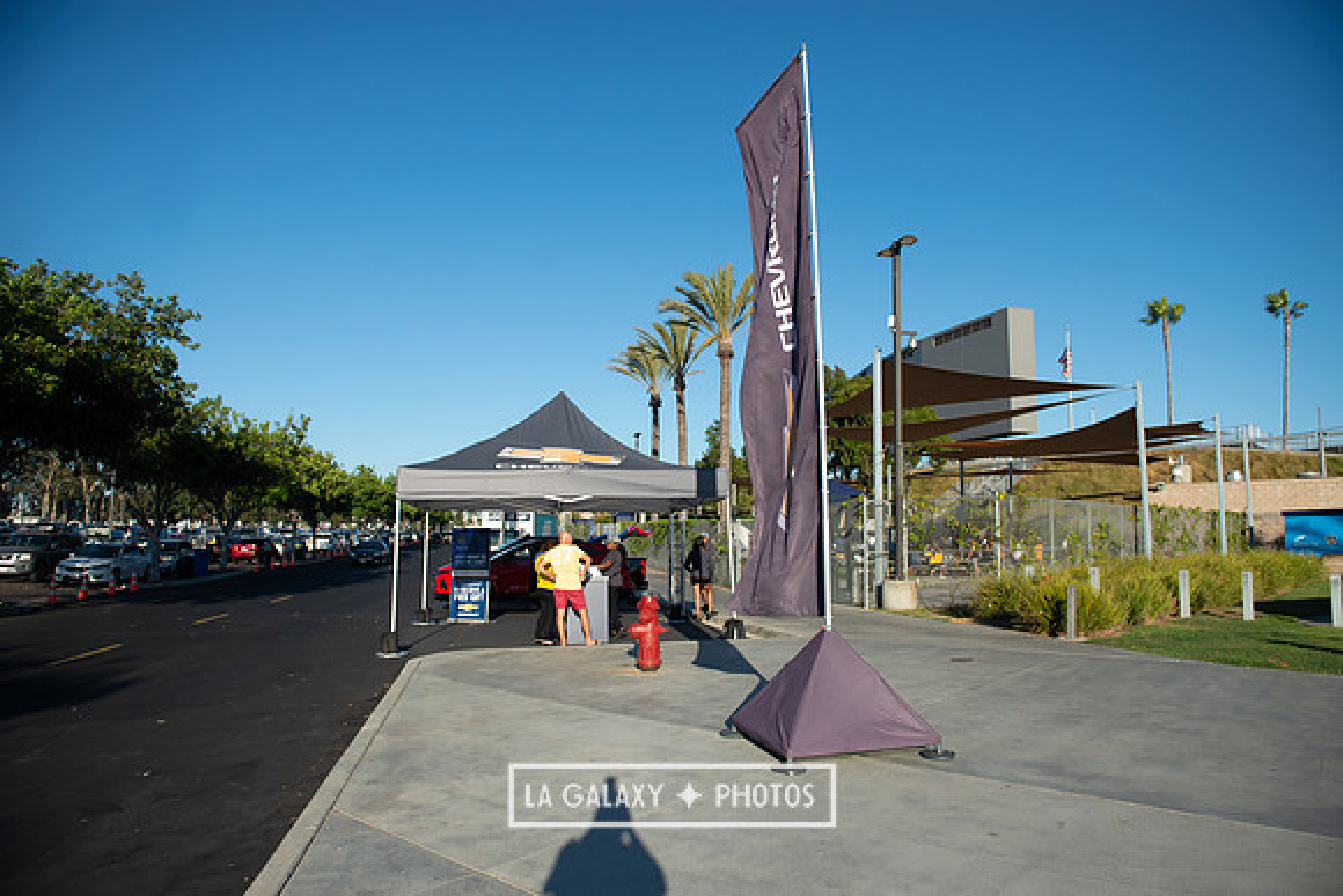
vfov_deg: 53.2
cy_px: 448
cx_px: 672
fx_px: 896
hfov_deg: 73.7
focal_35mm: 24
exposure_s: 1/2500
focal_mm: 24
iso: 200
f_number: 4
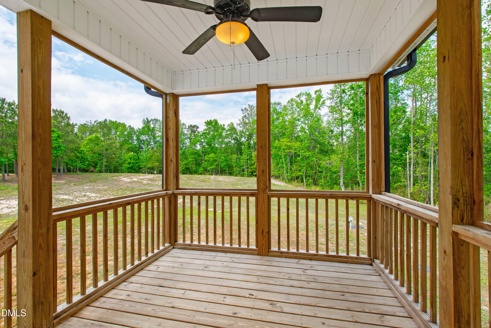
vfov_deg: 77.3
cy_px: 164
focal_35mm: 15
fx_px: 205
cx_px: 246
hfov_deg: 100.4
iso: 100
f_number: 8
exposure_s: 1/100
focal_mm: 10
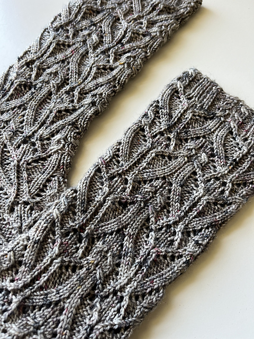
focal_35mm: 26
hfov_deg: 53.1
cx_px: 127
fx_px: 254
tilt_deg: -69.8
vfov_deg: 67.3
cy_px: 170
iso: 125
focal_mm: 5.1
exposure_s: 1/74
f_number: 1.6
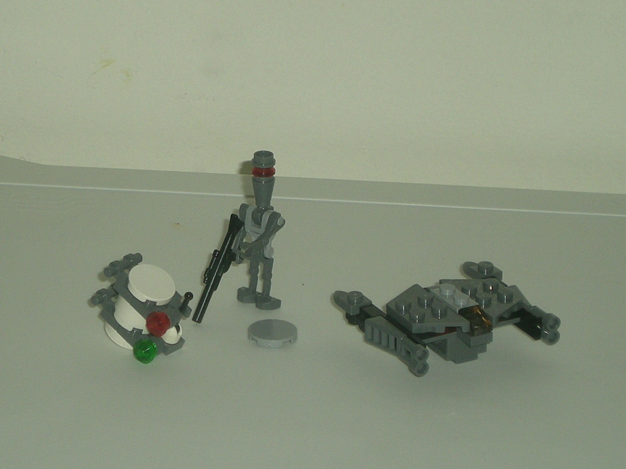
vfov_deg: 19.9
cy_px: 234
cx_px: 313
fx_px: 1338
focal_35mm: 74
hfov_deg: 26.3
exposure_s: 1/120
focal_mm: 12.3
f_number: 4.6
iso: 50
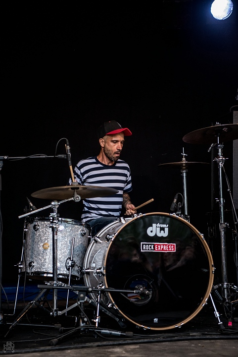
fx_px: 693
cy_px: 178
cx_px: 119
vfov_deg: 28.8
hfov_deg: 19.5
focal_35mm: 70
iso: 640
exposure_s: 1/125
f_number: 2.8
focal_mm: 70
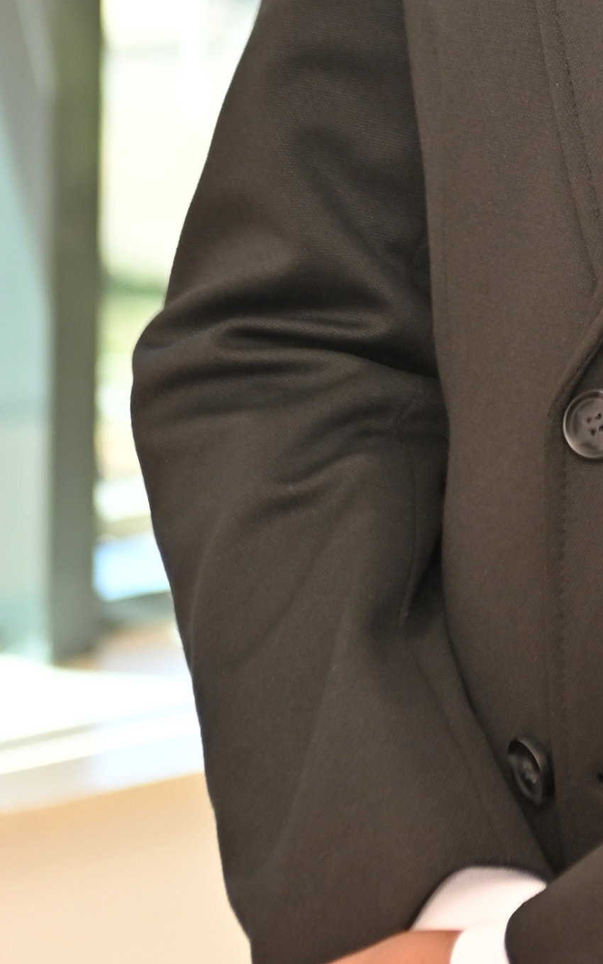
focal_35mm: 224
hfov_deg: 5.8
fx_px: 5887
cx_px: 917
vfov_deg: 9.3
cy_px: -115
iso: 400
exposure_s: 1/200
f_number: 4
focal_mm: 66
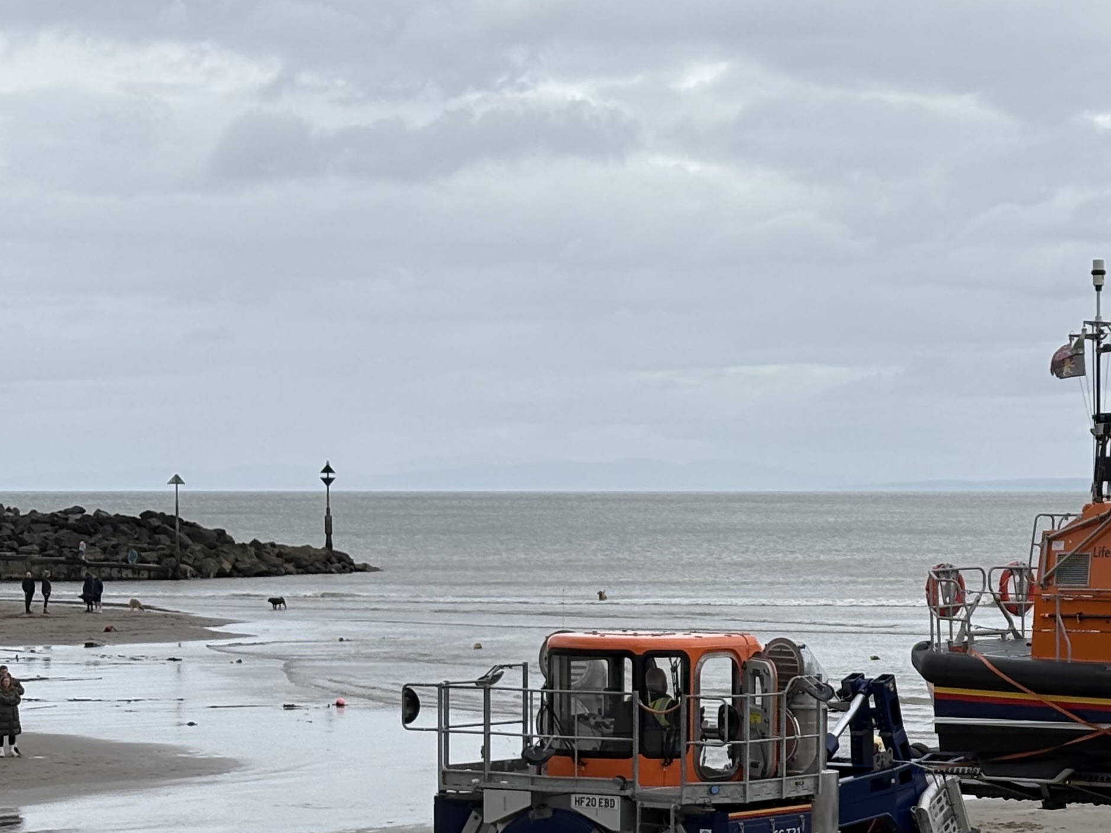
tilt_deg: -3.6
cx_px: 1129
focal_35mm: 112
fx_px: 3595
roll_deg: +0.5
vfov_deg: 13.1
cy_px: 716
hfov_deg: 17.1
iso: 32
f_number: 1.6
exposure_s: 1/2364
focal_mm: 5.96
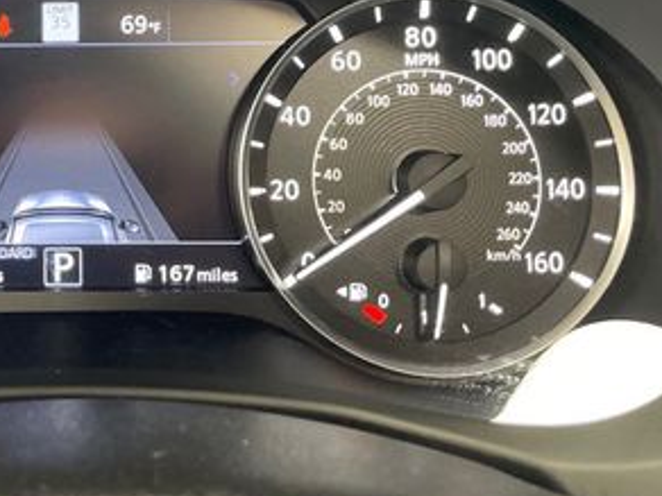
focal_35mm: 57
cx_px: 9
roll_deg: +0.8
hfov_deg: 31.4
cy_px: 95
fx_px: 1090
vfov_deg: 25.2
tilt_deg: -22.3
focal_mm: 4.2
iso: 400
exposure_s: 1/40
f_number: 1.6
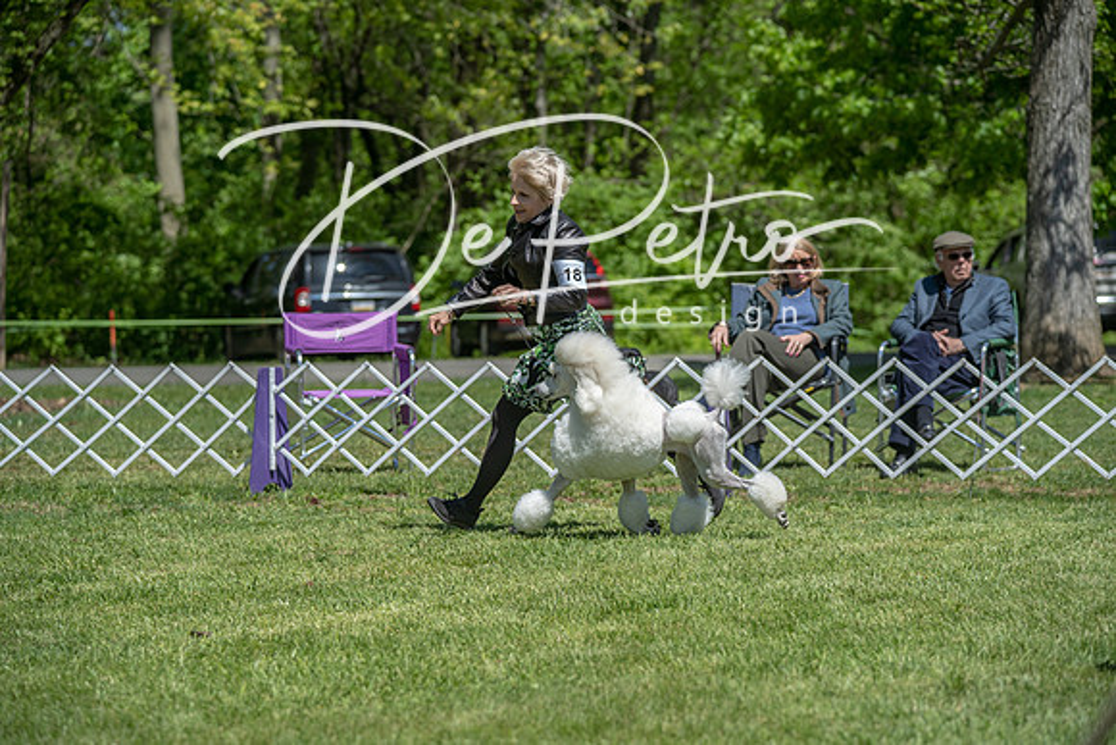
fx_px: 4186
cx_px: 558
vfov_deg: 10.2
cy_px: 372
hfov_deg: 15.2
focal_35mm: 135
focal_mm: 135
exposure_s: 1/1000
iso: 200
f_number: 5
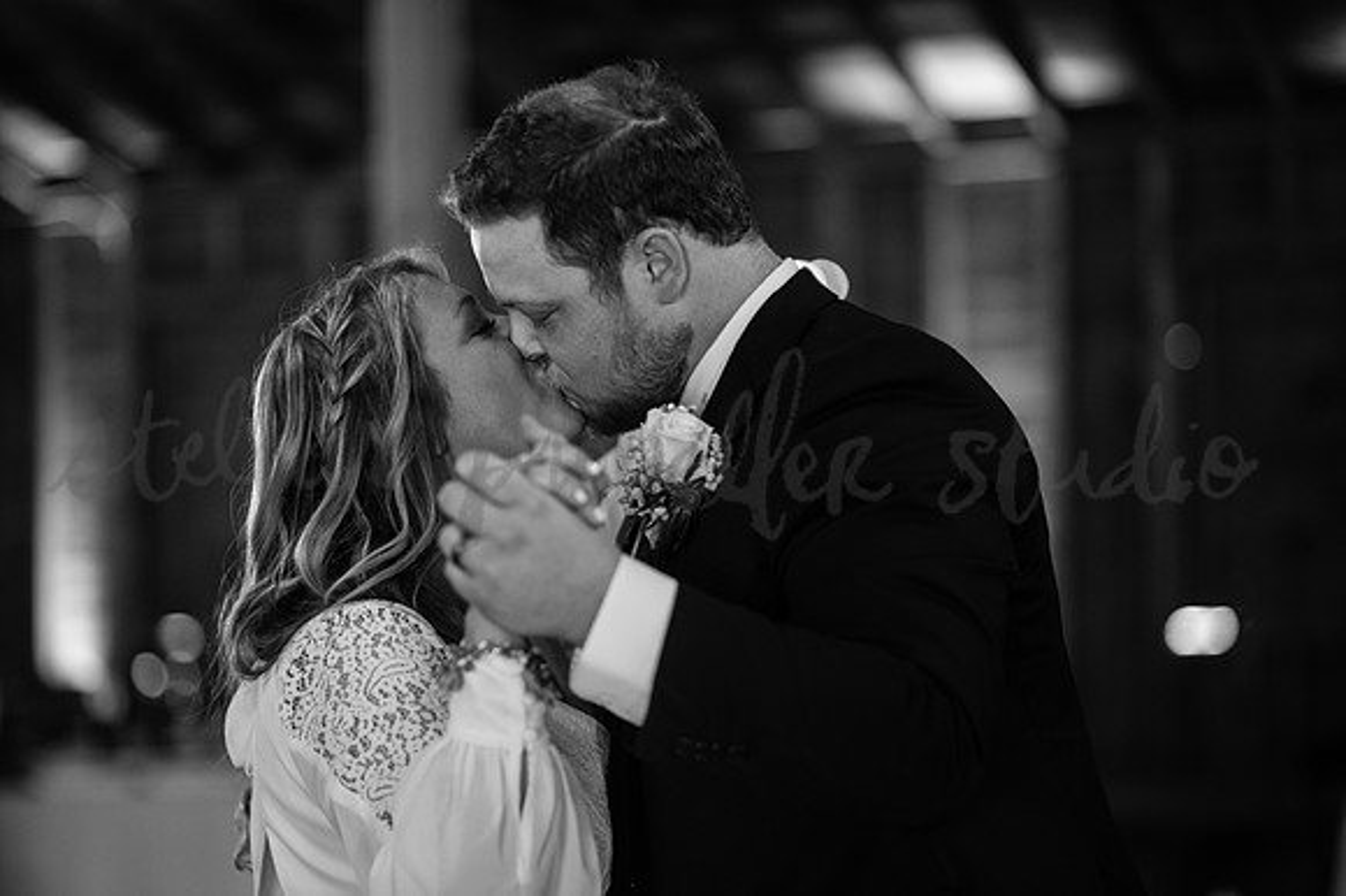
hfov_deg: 23.6
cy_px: 448
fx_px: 3218
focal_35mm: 86
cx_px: 673
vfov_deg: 15.8
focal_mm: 85
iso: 800
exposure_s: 1/200
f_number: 1.6
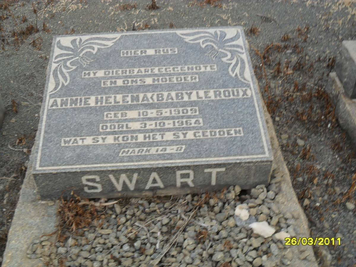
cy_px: 134
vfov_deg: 32.9
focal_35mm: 44
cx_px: 178
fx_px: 453
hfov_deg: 42.9
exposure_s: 1/60
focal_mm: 7.8
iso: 100
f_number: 4.5
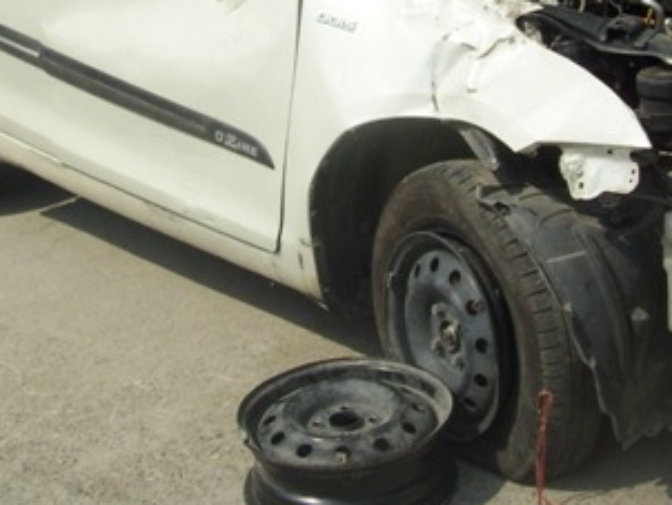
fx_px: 1399
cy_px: 91
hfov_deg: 27.0
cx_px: 349
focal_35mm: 72
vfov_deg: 20.2
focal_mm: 5.7
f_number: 5.6
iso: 80
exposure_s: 1/400
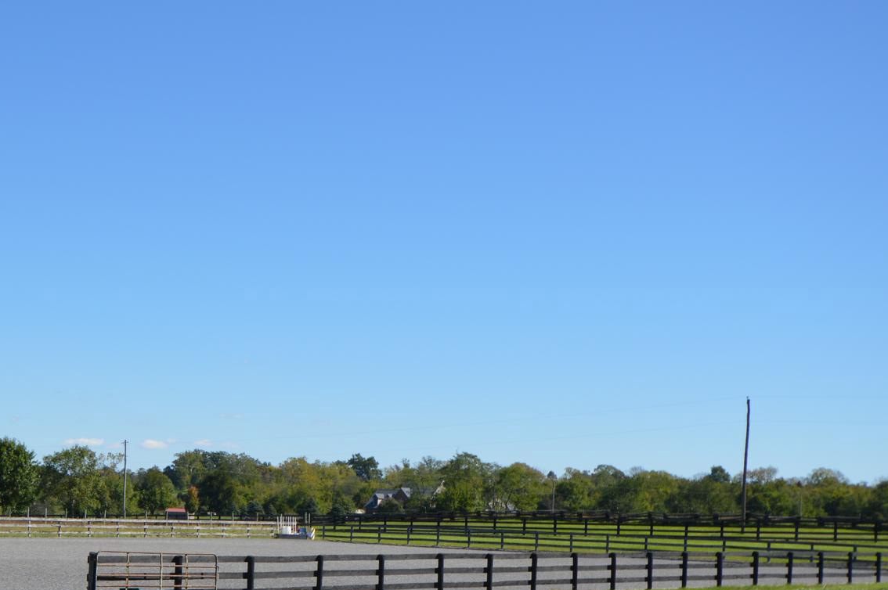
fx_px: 1602
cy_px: 432
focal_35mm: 65
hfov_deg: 30.2
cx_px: 169
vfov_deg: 20.7
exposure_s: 1/250
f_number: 8
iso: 100
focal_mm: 24
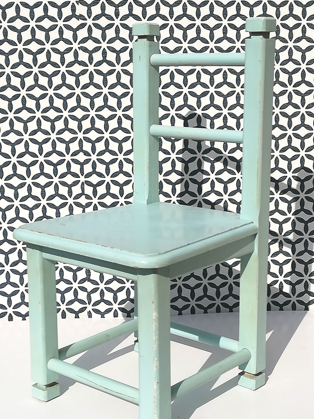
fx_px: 738
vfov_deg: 31.7
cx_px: 168
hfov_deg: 24.0
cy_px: 230
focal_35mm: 61
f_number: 2.2
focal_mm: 3.83
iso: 50
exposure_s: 1/3731
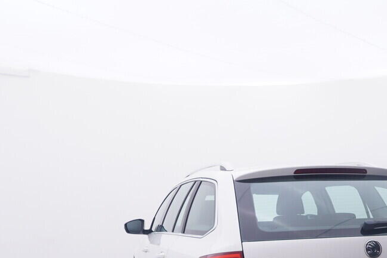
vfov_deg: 25.4
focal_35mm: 50
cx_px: 248
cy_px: 268
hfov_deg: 39.2
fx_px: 539
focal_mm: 15
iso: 200
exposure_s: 1/80
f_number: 5
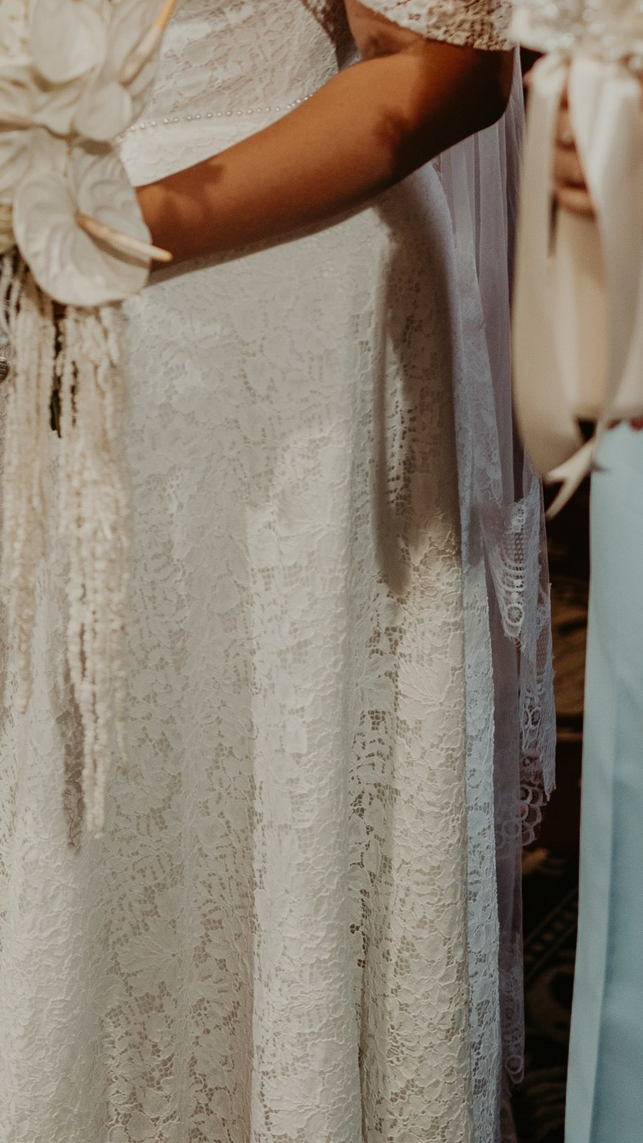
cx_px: -230
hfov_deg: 12.3
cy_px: -15
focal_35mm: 95
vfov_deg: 21.6
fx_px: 2879
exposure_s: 1/400
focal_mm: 35
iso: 640
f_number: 1.6
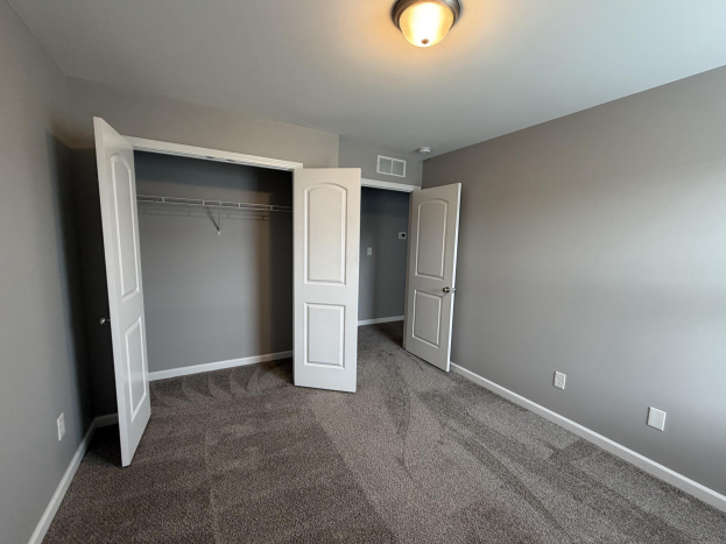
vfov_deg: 81.7
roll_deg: -1.6
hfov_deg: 98.1
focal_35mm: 15
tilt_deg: -8.1
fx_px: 315
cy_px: 277
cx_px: 378
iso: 200
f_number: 2.2
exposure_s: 1/60
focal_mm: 2.22
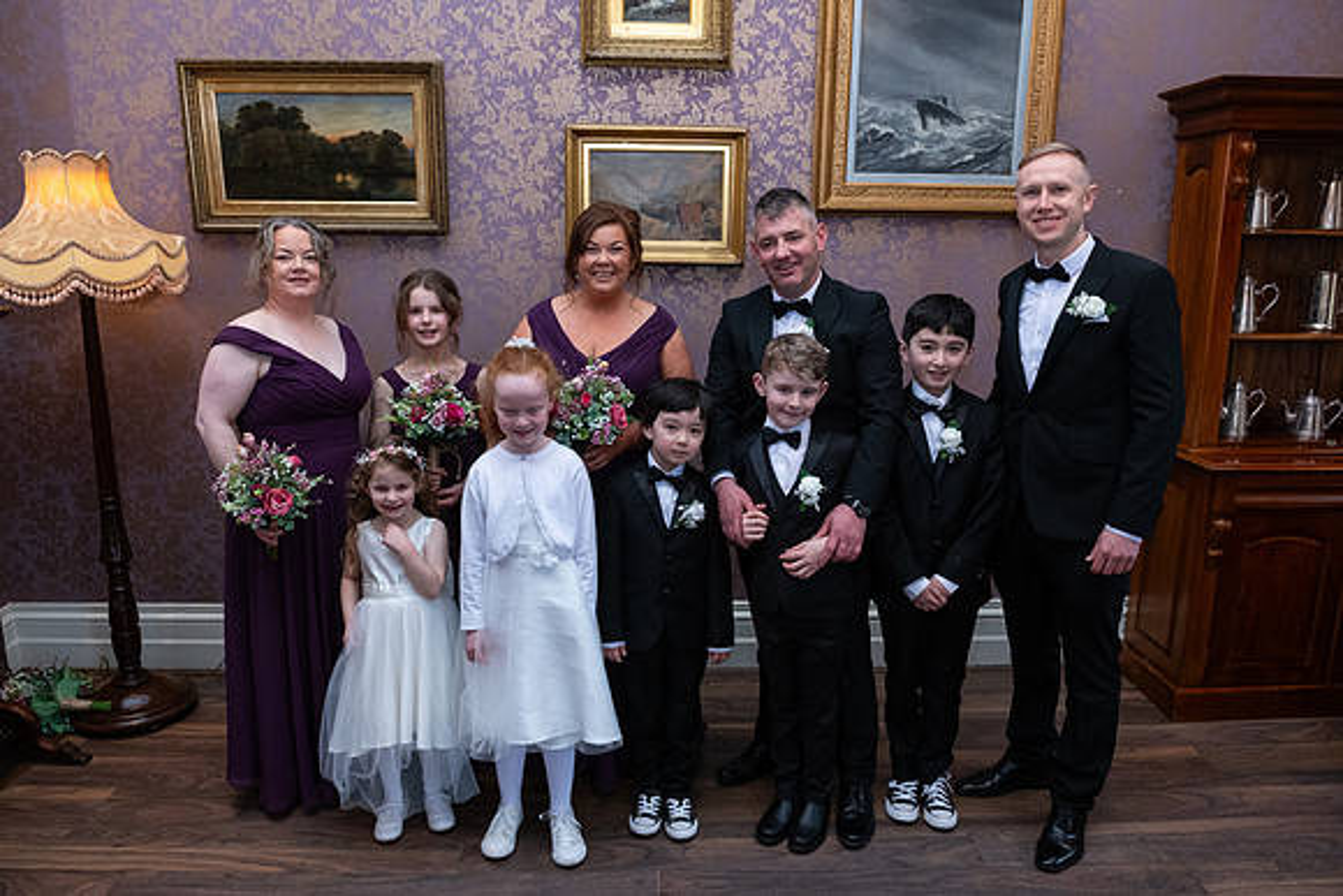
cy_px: 448
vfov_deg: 51.8
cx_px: 672
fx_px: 922
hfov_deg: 72.1
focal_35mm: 25
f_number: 5
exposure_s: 1/160
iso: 1250
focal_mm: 24
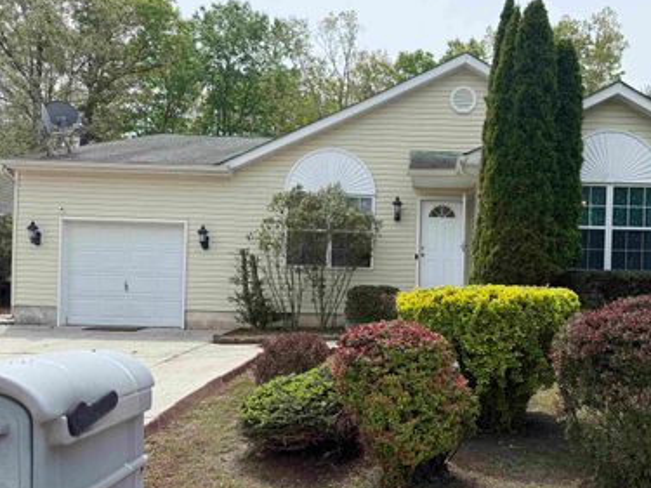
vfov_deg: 44.0
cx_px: 432
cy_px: 277
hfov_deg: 55.7
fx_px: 602
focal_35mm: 32
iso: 100
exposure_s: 1/4405
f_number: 1.78
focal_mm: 6.76
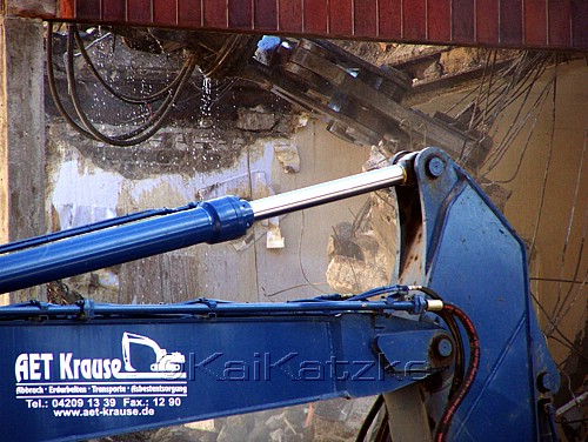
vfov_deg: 3.9
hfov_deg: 5.2
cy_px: 221
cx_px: 294
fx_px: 6461
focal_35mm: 380
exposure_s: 1/400
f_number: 3.7
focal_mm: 63
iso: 160
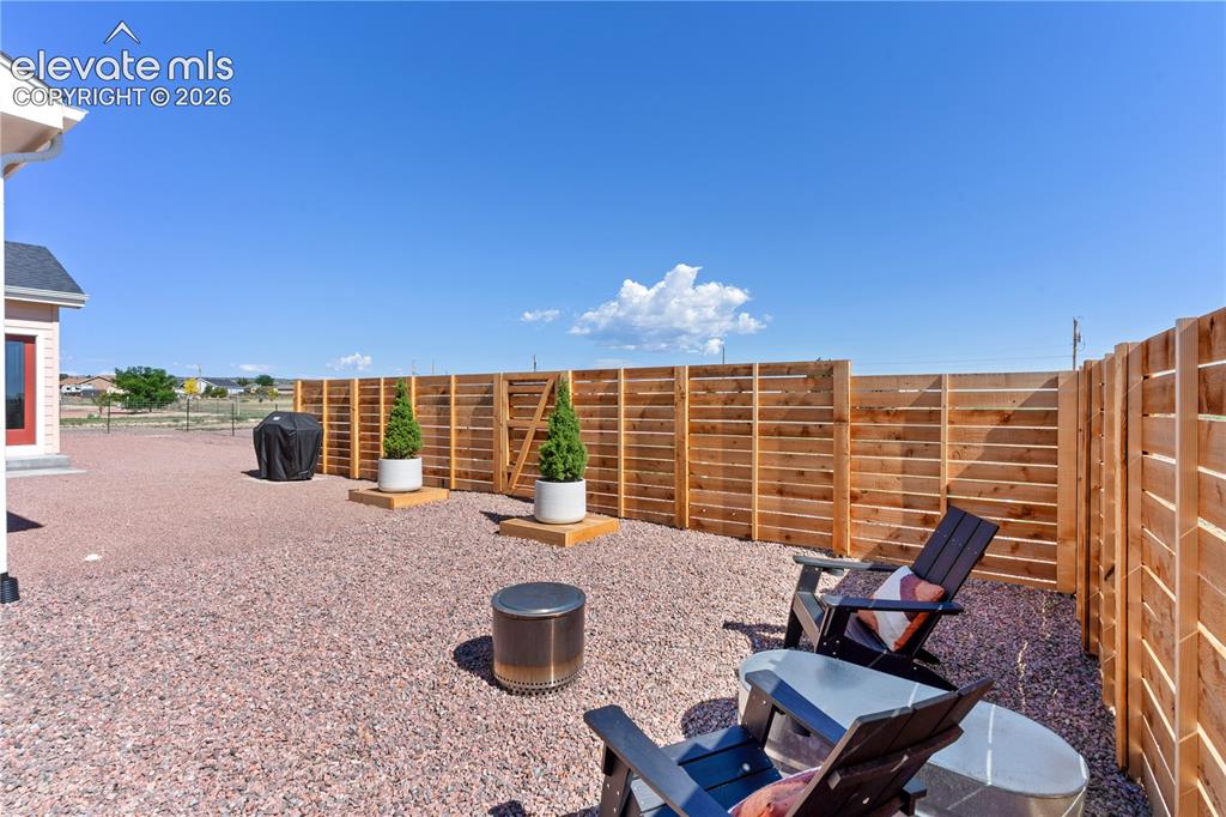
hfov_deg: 93.3
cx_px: 613
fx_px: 579
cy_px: 408
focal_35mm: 17
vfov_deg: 70.4
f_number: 11
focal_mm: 17
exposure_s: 1/100
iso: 100
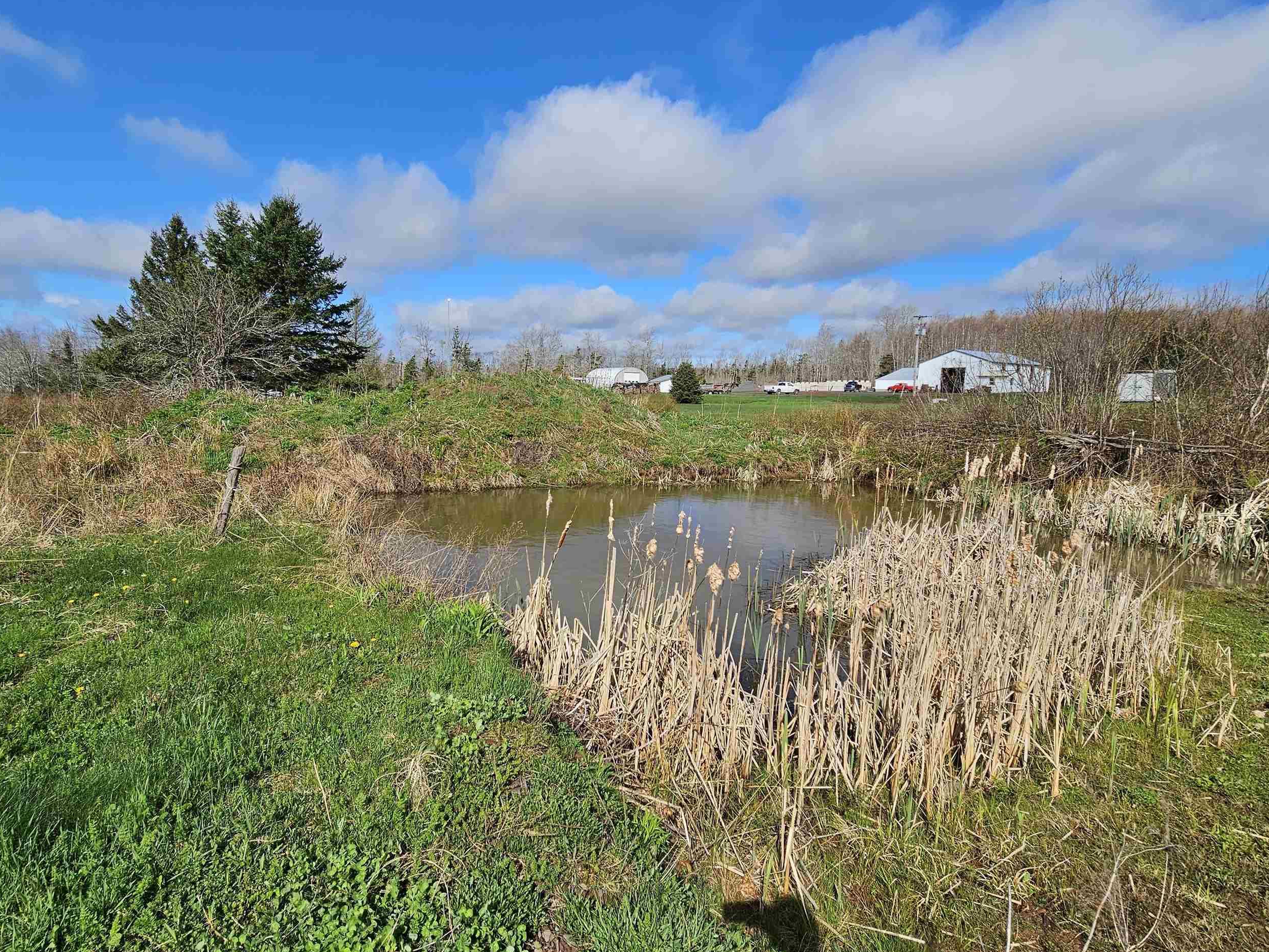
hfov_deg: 94.2
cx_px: 575
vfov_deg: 78.1
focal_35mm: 16
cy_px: 478
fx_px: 587
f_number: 2.2
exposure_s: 1/3300
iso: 50
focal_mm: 2.2
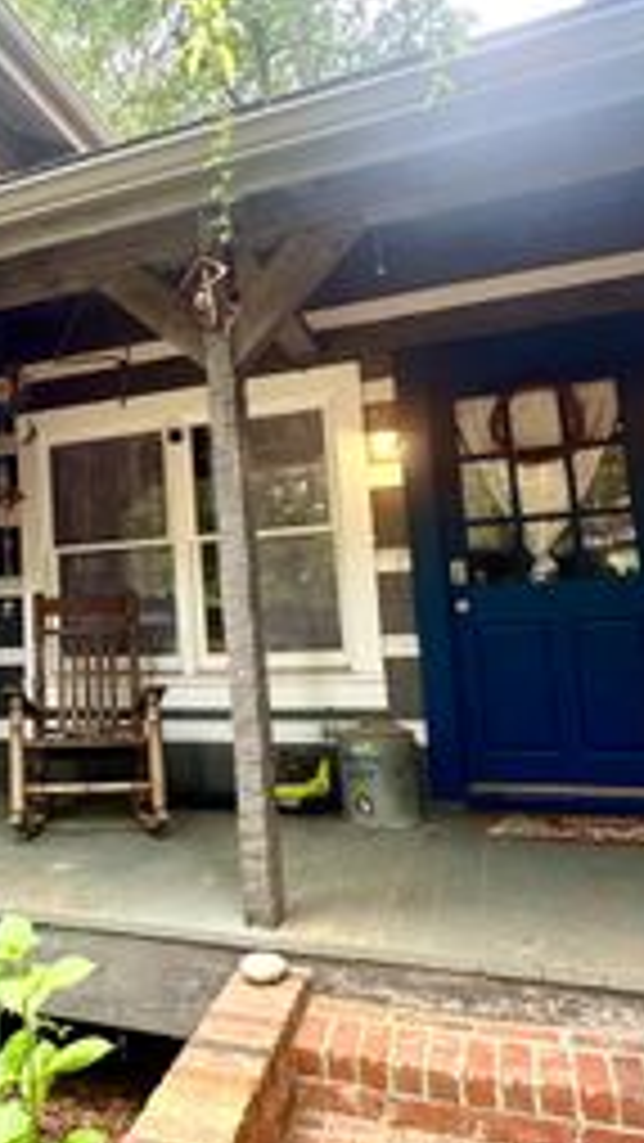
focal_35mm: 30
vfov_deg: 64.1
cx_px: 63
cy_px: 506
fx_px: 910
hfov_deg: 36.5
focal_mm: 2.22
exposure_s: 1/99
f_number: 2.2
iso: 64
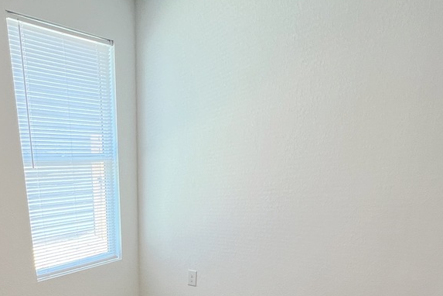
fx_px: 418
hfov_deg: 54.8
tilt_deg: -25.0
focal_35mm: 34
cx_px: 153
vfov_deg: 32.1
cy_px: 358
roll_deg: -0.6
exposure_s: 1/30
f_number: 1.8
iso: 50
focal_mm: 1.57
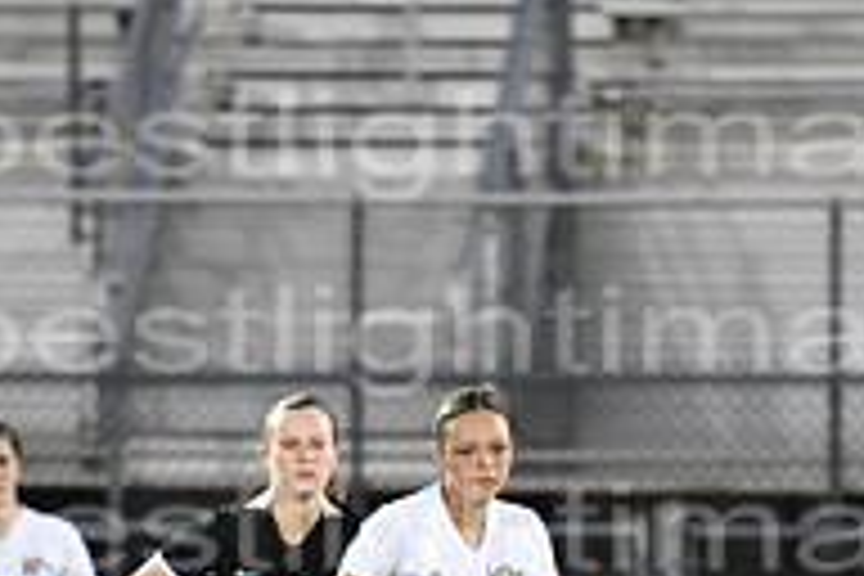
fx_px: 21766
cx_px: 540
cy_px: 637
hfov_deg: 2.3
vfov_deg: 1.5
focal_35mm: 907
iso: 5600
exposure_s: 1/800
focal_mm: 200
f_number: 2.8
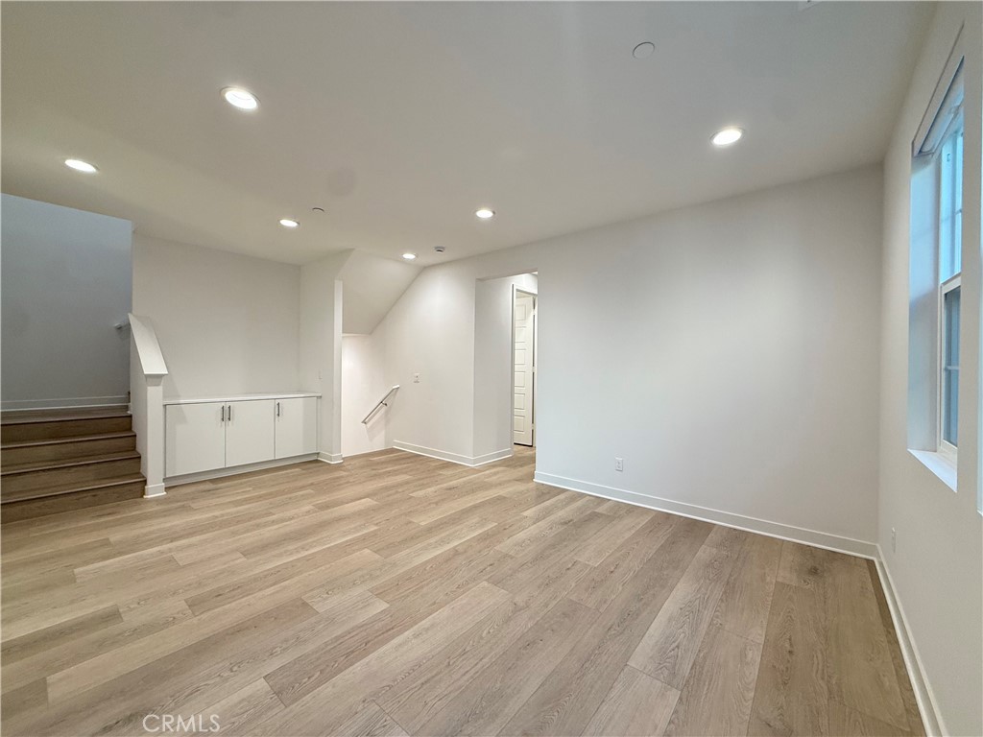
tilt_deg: -0.6
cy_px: 368
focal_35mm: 14
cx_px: 492
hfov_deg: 102.1
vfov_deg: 85.7
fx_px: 398
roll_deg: -0.5
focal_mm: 2.22
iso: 200
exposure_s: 1/120
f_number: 2.2
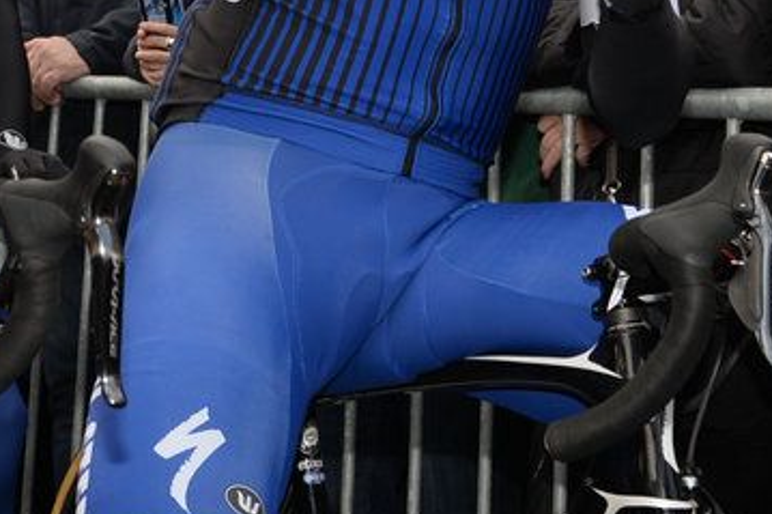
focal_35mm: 107
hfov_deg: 18.9
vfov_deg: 12.1
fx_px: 2293
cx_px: 131
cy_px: -299
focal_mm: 32
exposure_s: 1/250
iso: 200
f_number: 5.6
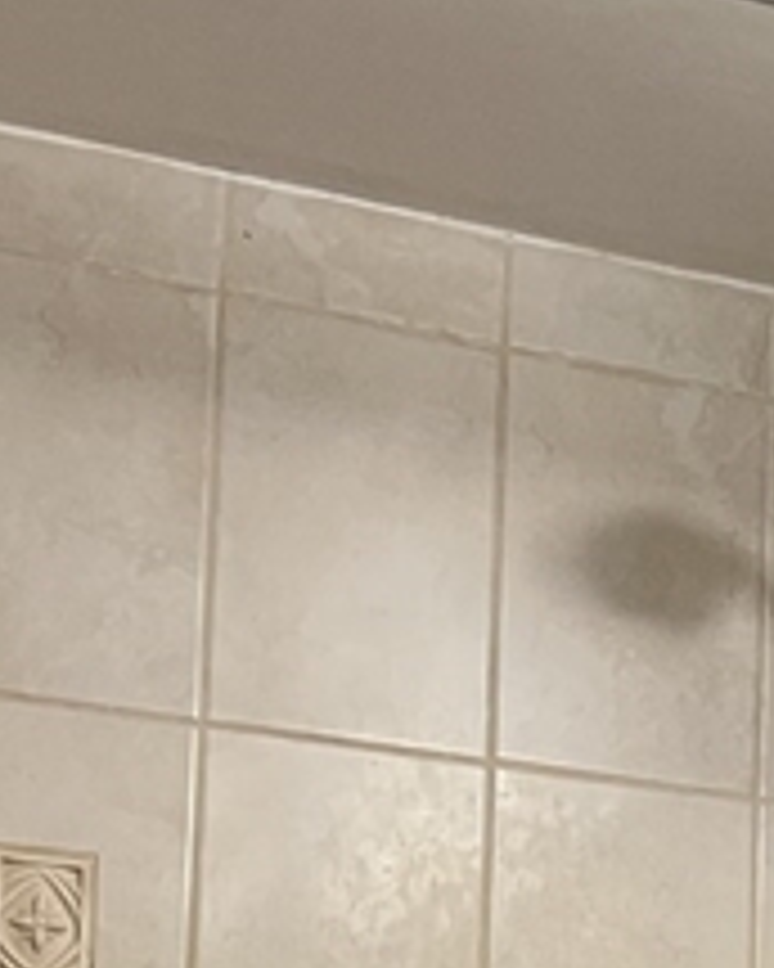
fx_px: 3465
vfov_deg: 15.1
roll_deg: -0.6
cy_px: 1310
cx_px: 1184
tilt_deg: +4.8
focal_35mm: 121
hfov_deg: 12.1
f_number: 1.5
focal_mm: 5.7
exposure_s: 1/60
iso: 200
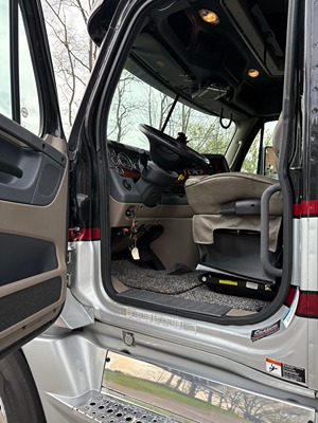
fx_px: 318
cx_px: 159
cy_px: 212
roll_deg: -0.2
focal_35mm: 26
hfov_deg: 53.1
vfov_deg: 67.3
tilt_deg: +0.9
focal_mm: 5.96
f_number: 1.6
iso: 64
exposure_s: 1/539
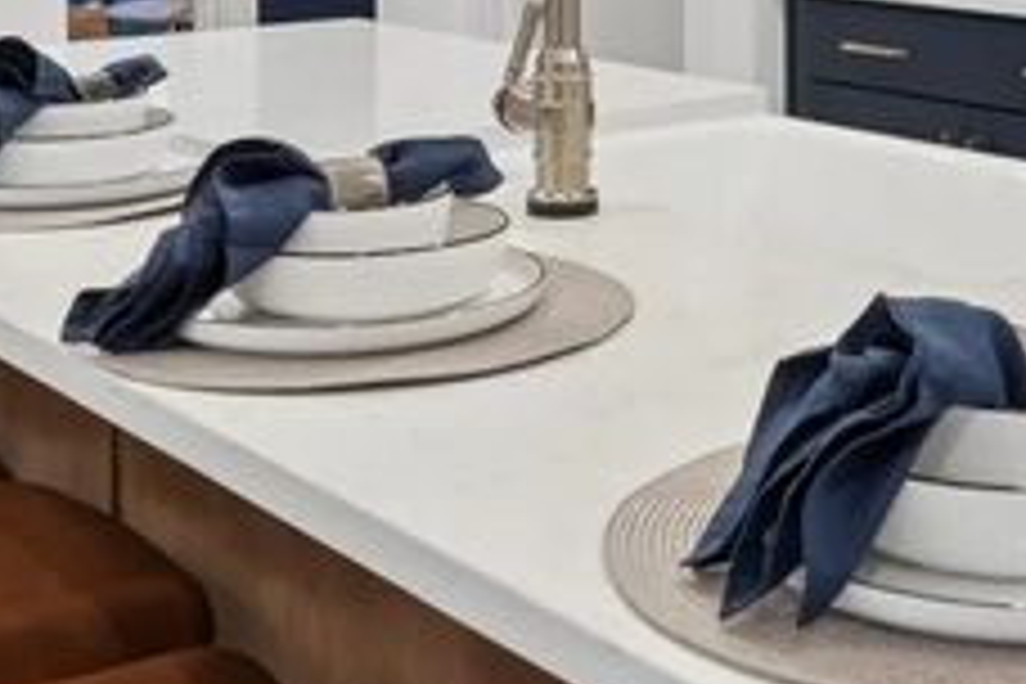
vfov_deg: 17.8
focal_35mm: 72
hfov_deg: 27.8
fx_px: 2052
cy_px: -196
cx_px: 742
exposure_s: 1/5
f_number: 9
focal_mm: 16
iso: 200
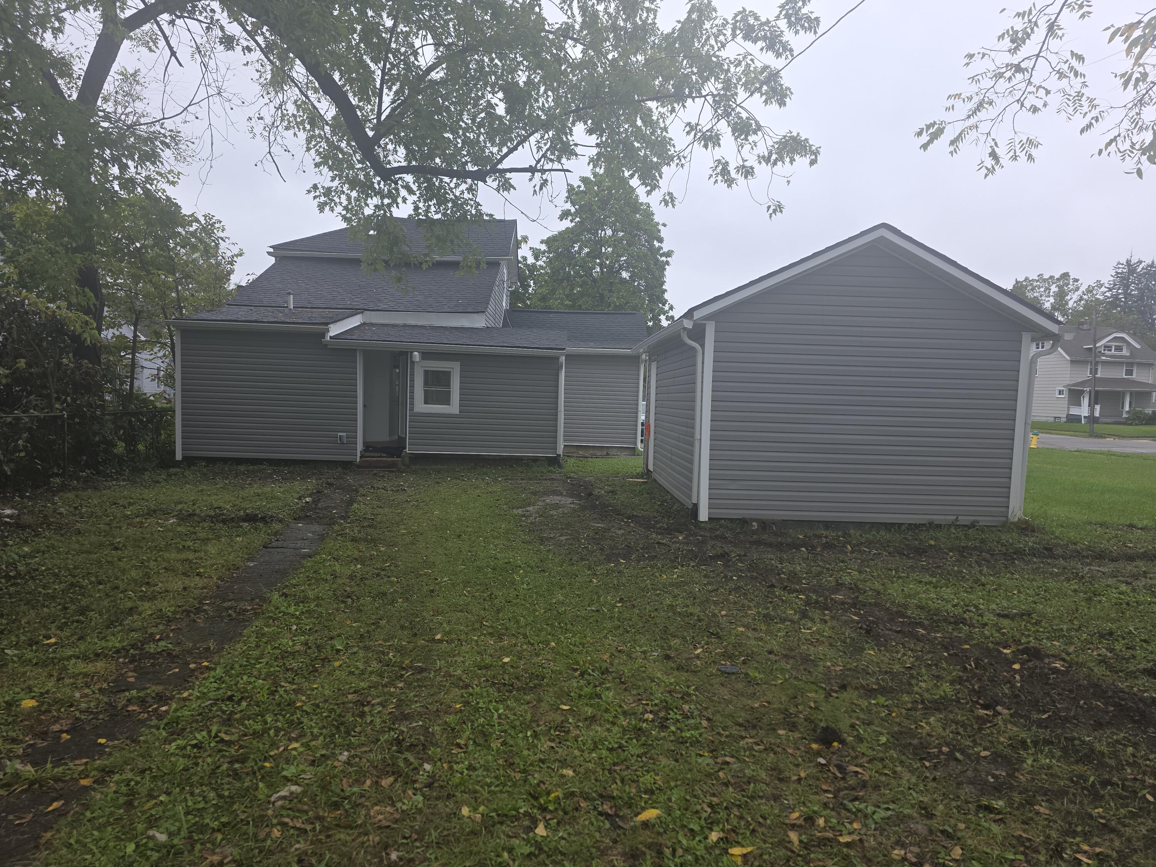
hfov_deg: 73.9
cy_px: 434
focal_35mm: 23
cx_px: 578
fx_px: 768
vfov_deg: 58.9
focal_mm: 6.3
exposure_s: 1/155
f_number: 1.7
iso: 12
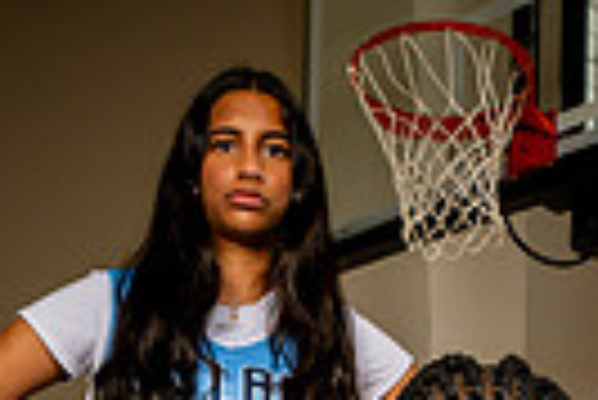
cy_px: 926
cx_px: 454
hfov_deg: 17.7
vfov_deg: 10.5
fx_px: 1912
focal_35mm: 115
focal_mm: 34
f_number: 8
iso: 250
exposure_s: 1/500
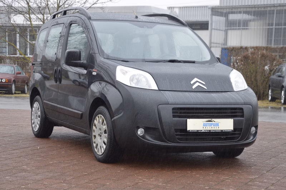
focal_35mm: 75
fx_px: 595
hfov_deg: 27.0
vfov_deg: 18.2
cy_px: 95
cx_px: 143
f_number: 5.6
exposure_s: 1/125
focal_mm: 50
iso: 400
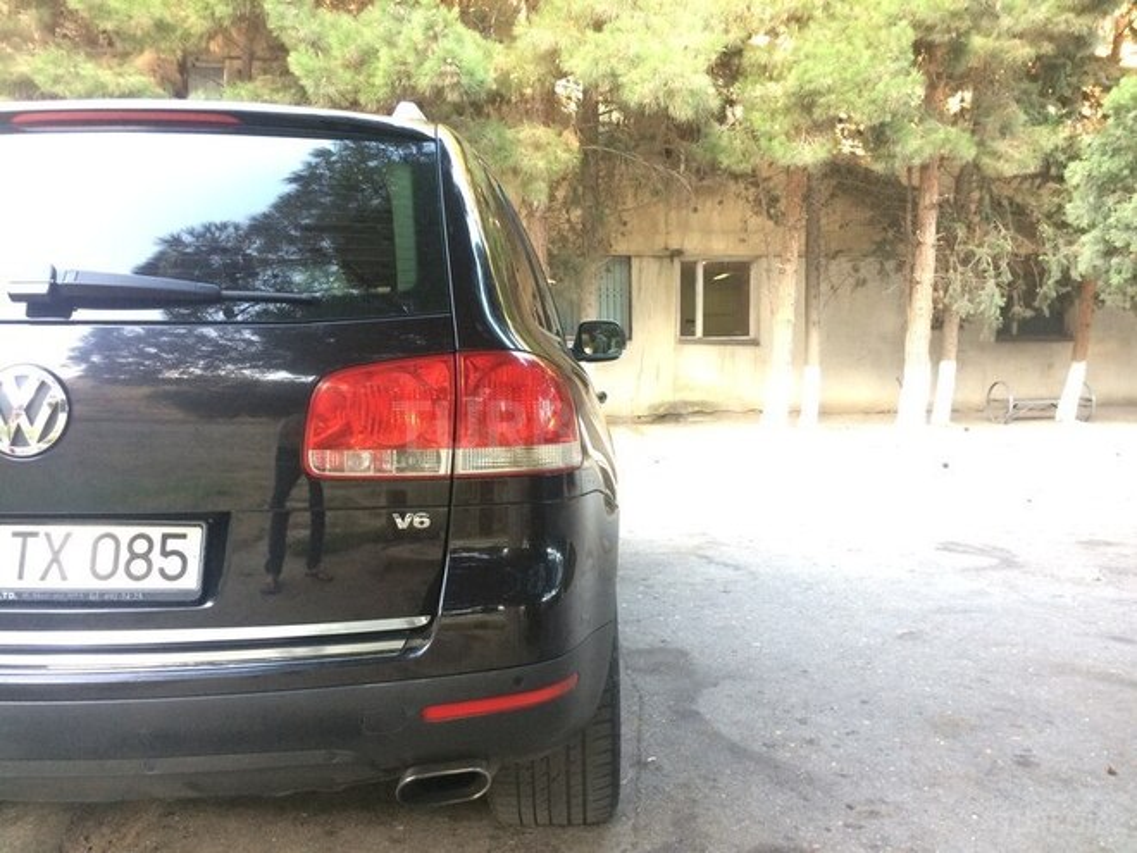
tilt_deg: -4.6
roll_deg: -0.1
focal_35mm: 29
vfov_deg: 48.2
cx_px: 568
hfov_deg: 61.7
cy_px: 426
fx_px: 953
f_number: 2.2
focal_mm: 4.15
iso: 80
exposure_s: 1/33
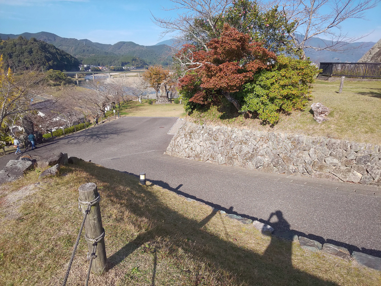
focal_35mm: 20
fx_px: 220
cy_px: 143
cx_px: 190
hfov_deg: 81.7
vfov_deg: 66.0
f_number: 1.94
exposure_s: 1/794
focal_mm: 3.45
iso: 28
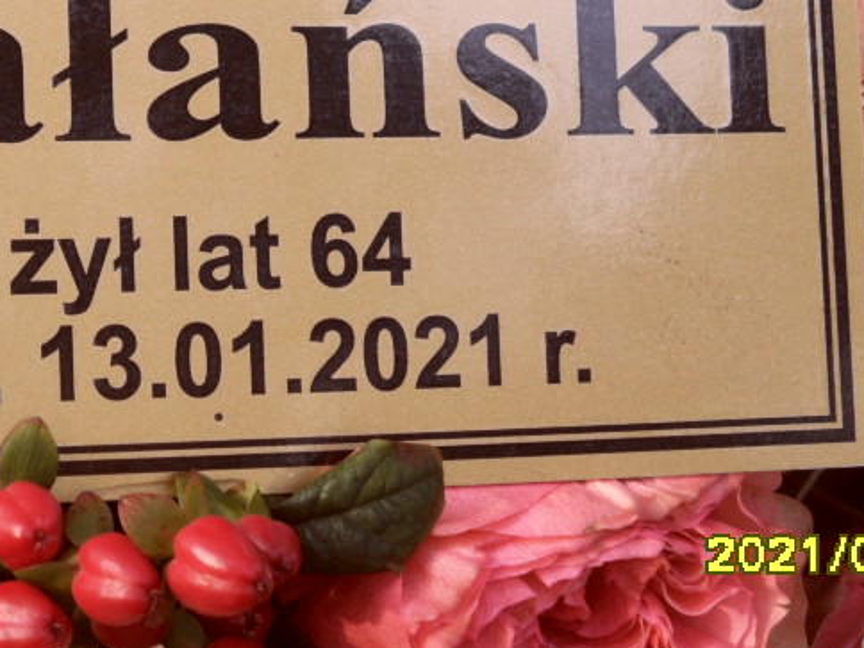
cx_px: 157
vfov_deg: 11.6
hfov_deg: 15.4
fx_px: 3170
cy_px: 0
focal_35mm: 127
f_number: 4
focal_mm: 10.3
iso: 100
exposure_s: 1/90
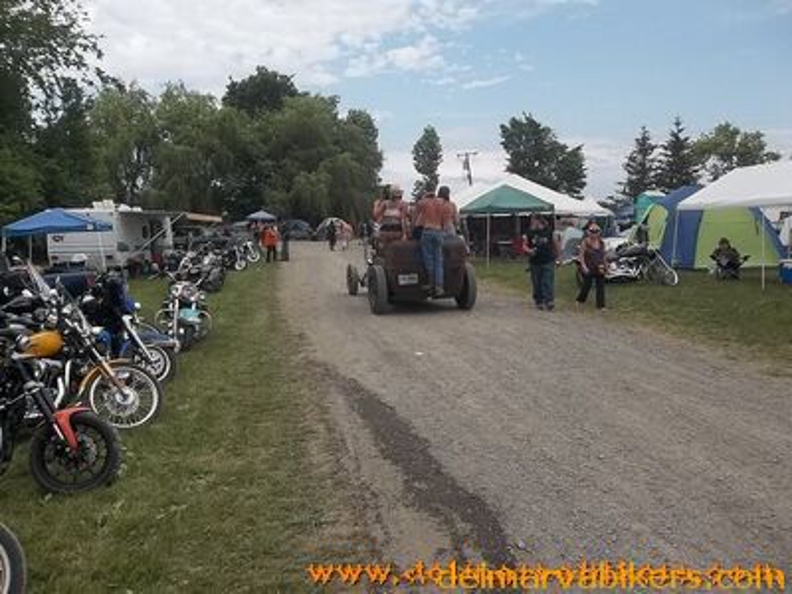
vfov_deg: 51.4
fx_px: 618
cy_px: 297
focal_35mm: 27
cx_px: 396
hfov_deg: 65.3
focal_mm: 4.9
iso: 80
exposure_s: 1/100
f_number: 8.9
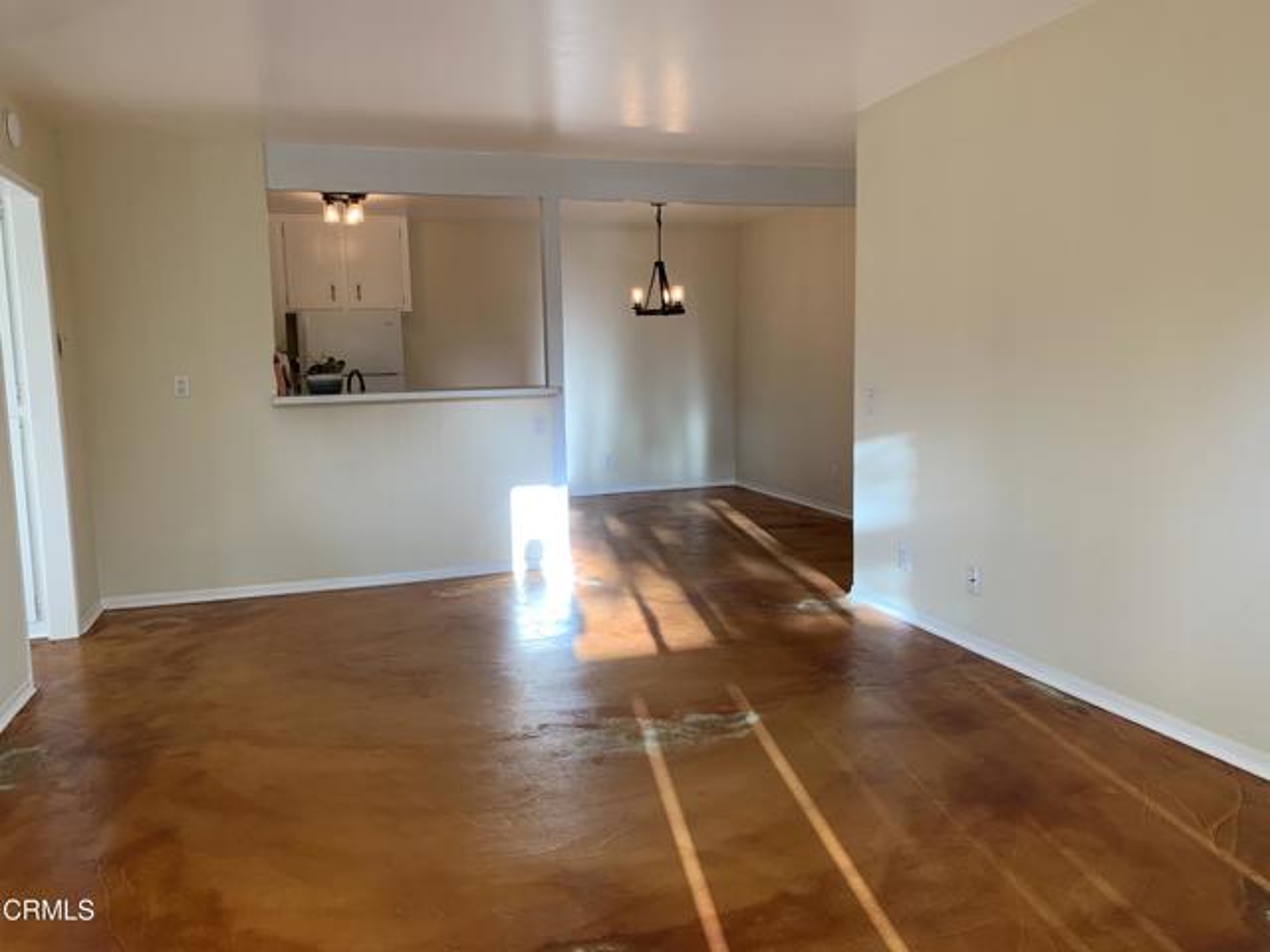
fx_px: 954
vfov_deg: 53.1
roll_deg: +1.1
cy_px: 476
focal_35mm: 26
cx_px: 635
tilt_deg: -7.8
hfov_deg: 67.3
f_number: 1.8
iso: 64
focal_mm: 4.25
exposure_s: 1/120
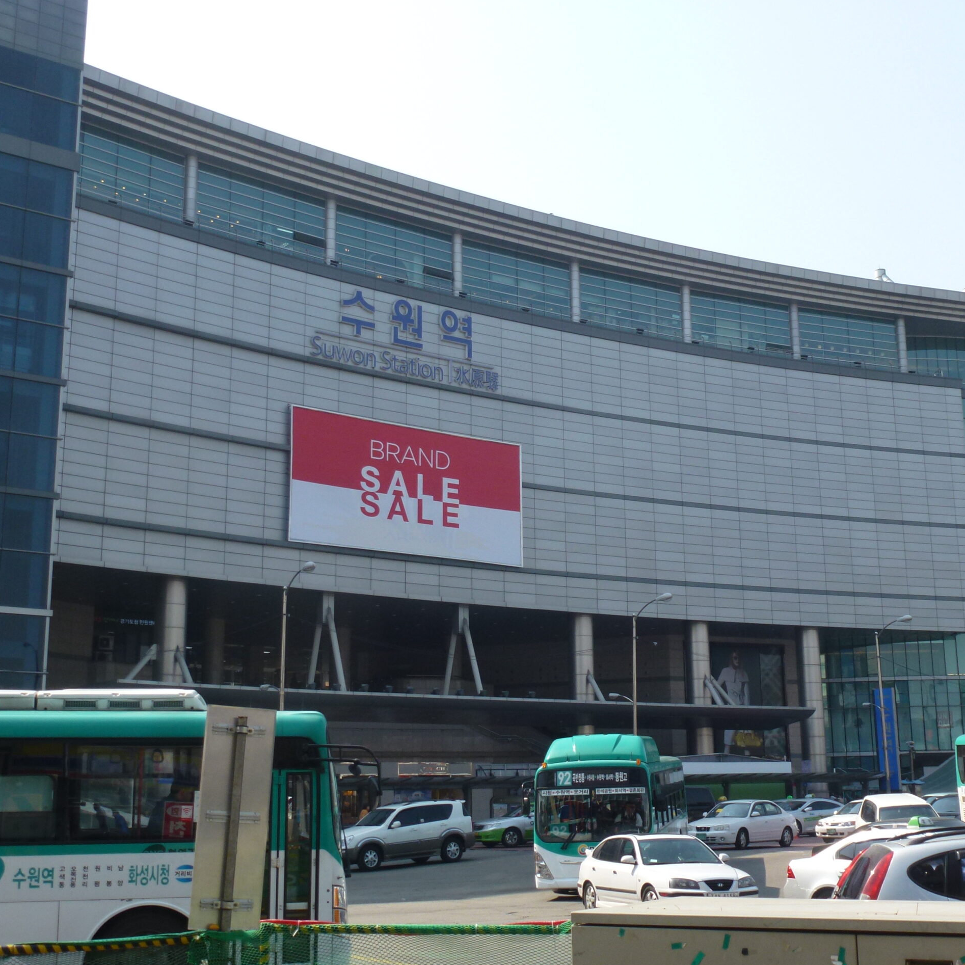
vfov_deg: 39.2
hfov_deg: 39.1
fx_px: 1356
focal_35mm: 43
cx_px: 527
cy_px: 487
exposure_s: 1/500
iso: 100
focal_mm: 6.4
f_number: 4
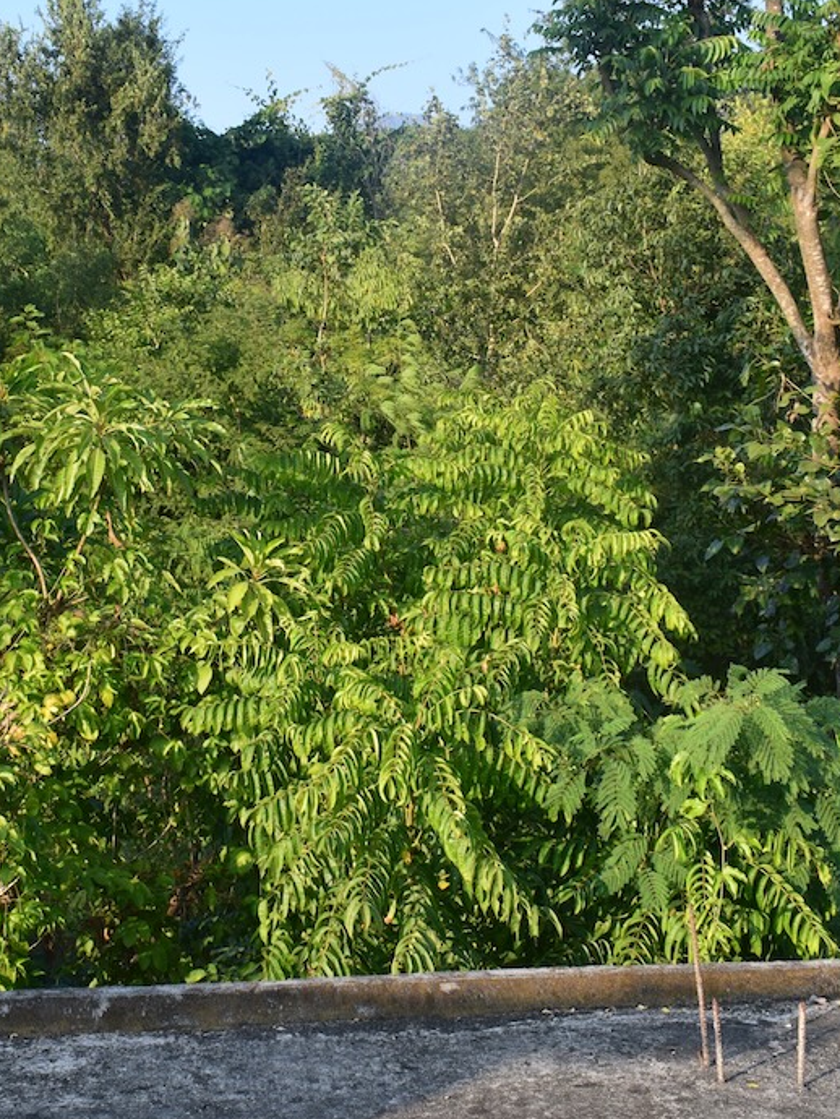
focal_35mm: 52
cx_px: 265
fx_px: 1676
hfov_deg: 27.9
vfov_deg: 36.9
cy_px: 517
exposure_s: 1/200
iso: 400
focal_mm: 21
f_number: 10
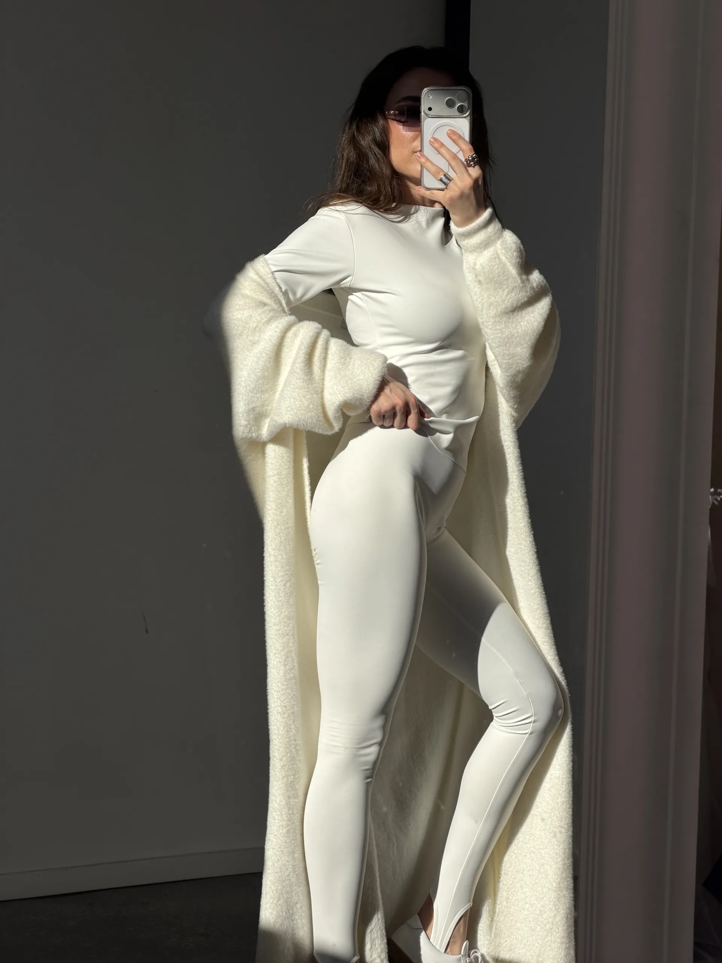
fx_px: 2781
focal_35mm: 100
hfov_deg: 14.8
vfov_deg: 19.6
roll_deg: -1.0
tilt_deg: -14.4
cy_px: 482
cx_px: 361
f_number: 2.8
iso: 20
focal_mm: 16.89
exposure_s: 1/901
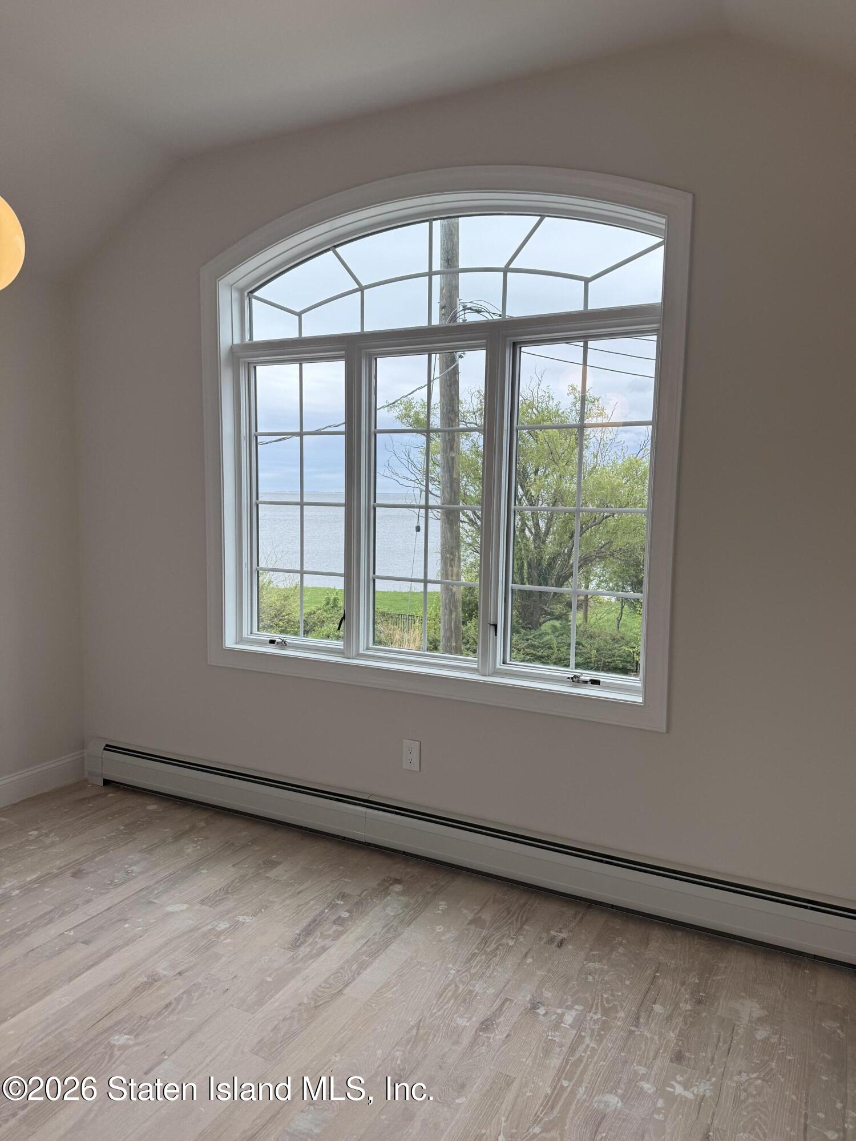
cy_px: 570
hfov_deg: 56.8
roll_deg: -1.0
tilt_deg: -5.7
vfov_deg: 71.6
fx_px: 791
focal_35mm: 24
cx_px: 428
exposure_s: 1/735
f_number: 1.78
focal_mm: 6.76
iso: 100
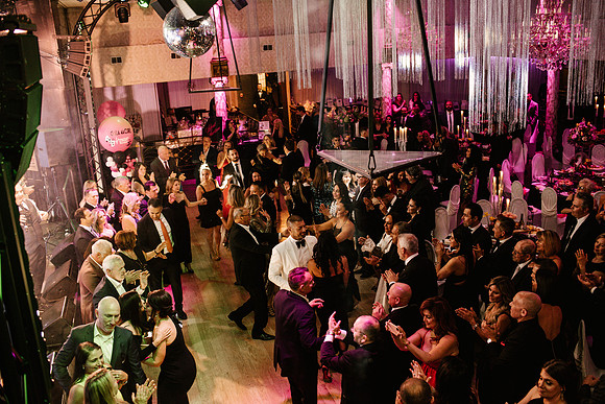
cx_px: 302
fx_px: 588
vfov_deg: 37.9
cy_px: 202
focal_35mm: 35
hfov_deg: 54.4
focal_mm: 35
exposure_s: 1/200
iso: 2500
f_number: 2.8
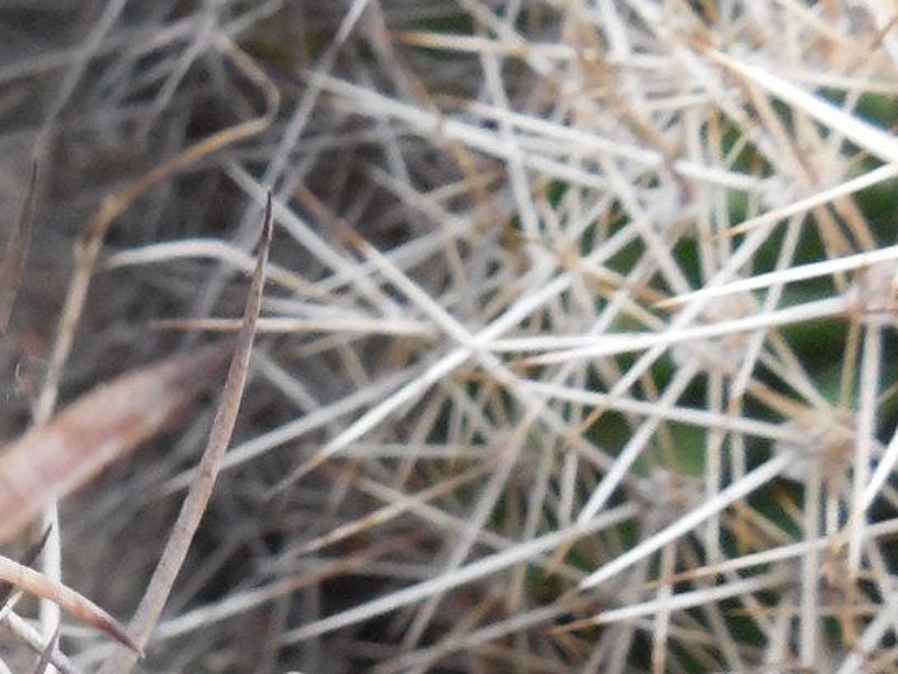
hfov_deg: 19.1
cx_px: -409
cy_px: 700
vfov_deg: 15.9
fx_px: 2361
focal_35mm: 91
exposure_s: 1/13
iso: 400
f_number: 3.6
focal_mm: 5.6
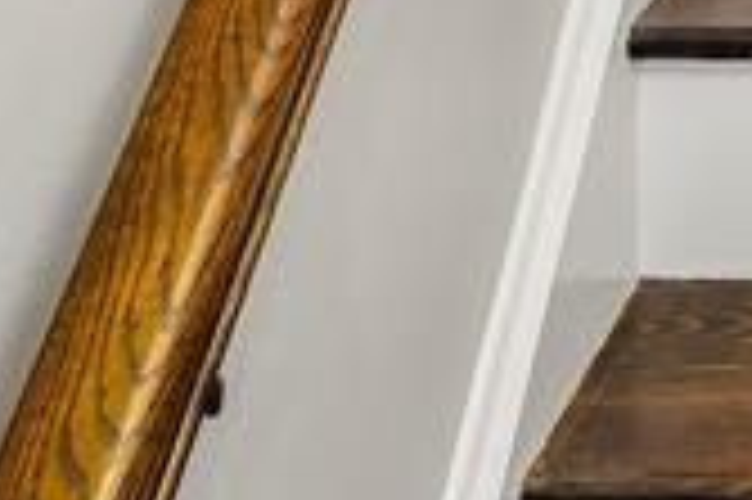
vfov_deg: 12.3
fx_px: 1795
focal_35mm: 86
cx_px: 1189
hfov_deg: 19.8
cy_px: -725
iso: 400
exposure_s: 1/3.33
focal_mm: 14
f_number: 8
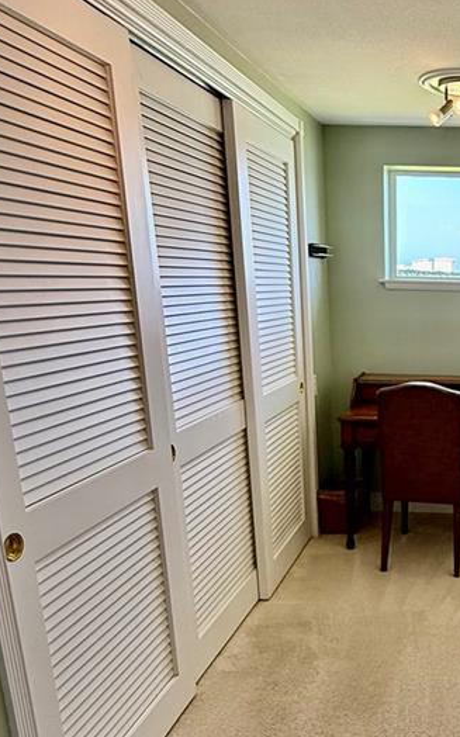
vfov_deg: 55.8
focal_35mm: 34
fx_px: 683
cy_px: 478
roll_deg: -3.0
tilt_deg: -15.0
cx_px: 478
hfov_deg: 33.5
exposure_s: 1/99
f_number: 2.2
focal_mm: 2.22
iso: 100
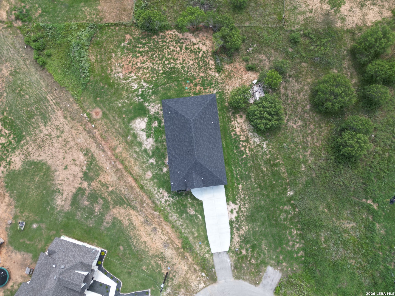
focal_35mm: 24
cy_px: 148
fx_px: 274
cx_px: 198
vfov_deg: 56.8
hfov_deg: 71.6
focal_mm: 6.72
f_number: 1.7
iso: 100
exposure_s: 1/725
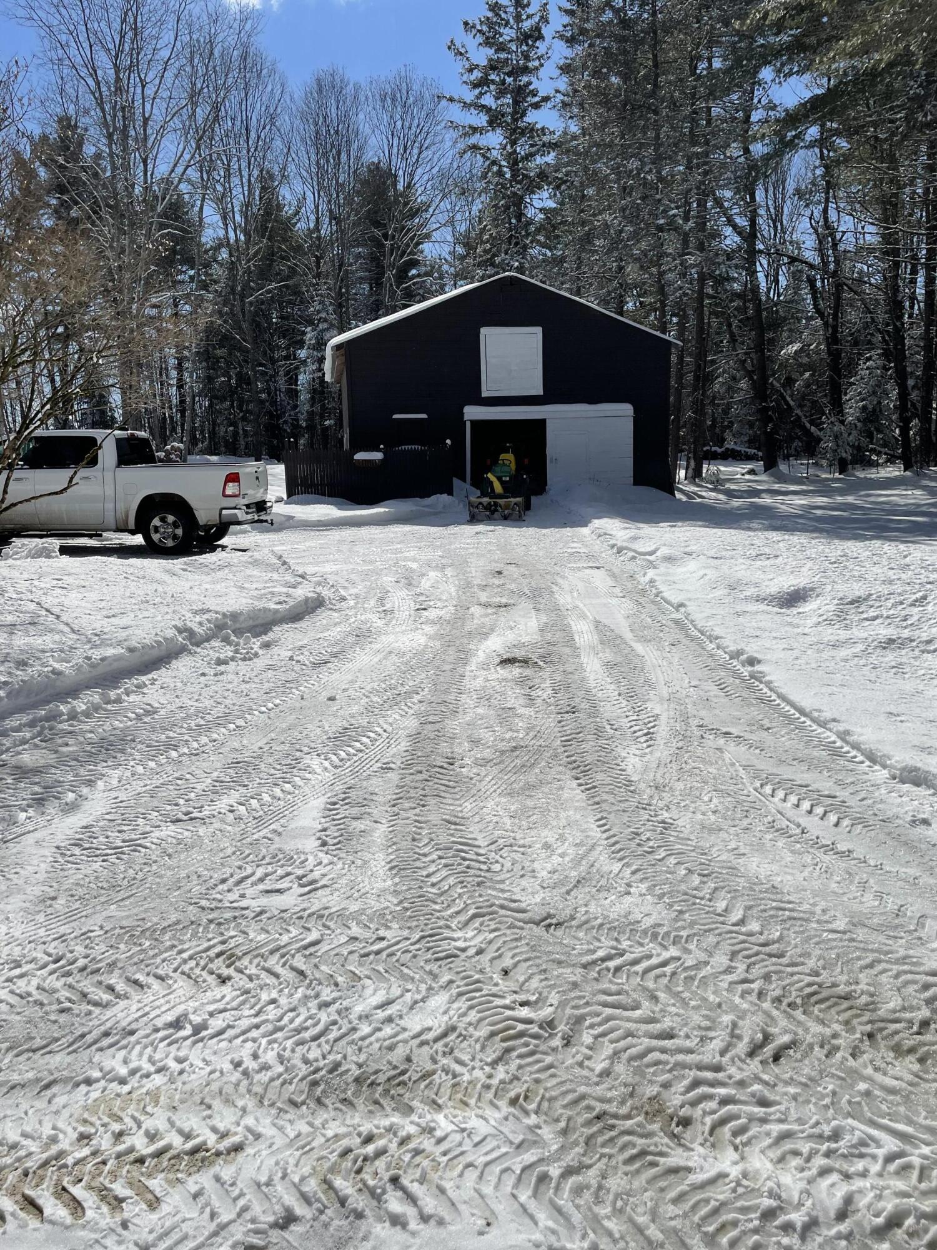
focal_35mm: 26
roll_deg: +2.1
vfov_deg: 67.3
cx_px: 468
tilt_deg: -5.6
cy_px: 625
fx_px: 938
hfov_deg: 53.1
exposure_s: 1/14925
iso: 32
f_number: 1.6
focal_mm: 4.2
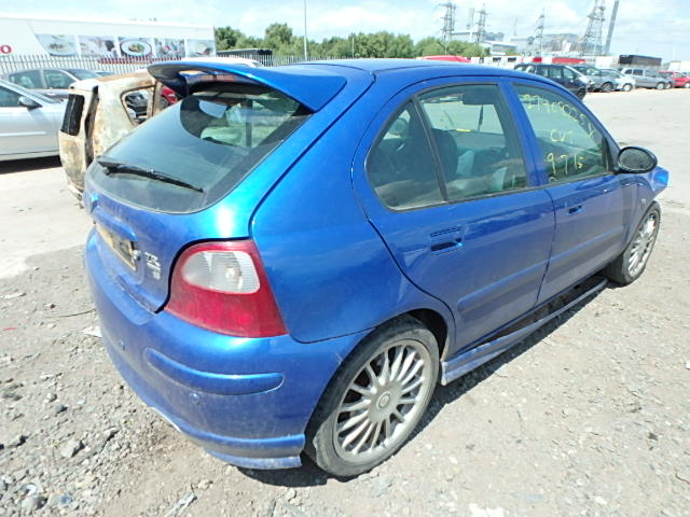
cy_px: 258
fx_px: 419
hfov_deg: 79.0
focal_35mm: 21
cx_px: 345
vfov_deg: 63.4
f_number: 3.5
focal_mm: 3.7
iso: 125
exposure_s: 1/500
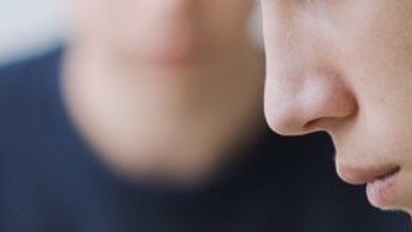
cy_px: 350
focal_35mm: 566
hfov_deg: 3.8
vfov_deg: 2.1
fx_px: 6182
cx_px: -142
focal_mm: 85
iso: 100
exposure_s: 1/100
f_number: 2.8
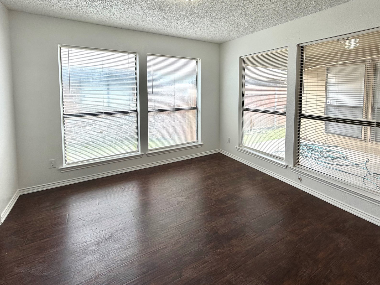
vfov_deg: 70.2
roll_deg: -0.7
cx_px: 214
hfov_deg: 87.3
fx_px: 198
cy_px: 103
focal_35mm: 18
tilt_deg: -3.7
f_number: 2.2
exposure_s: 1/121
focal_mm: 2.22
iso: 50
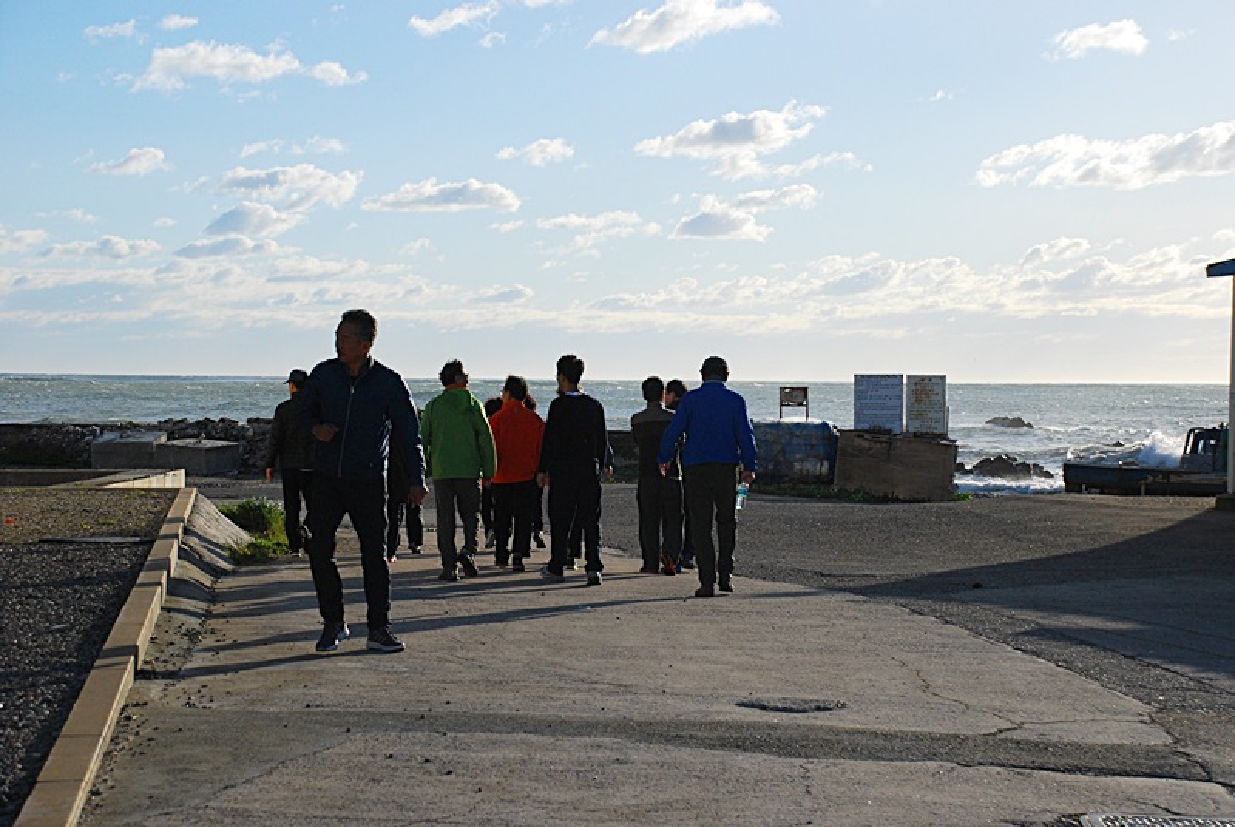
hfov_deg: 27.0
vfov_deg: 18.2
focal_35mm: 75
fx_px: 2577
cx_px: 618
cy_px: 414
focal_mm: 50
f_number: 6.3
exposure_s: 1/2000
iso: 400
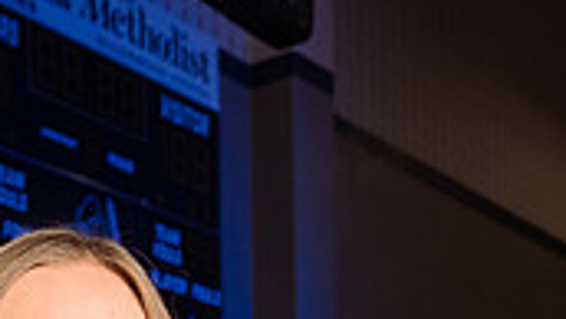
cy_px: 724
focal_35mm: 96
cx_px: 82
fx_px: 1442
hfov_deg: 21.8
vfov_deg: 11.0
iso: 320
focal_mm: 35
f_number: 8
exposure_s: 1/250
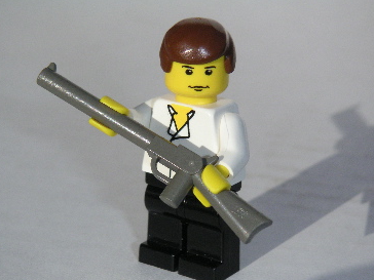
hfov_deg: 16.1
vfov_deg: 12.1
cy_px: 150
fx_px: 1318
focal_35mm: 122
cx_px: 178
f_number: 8
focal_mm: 17.1
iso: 160
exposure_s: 1/750
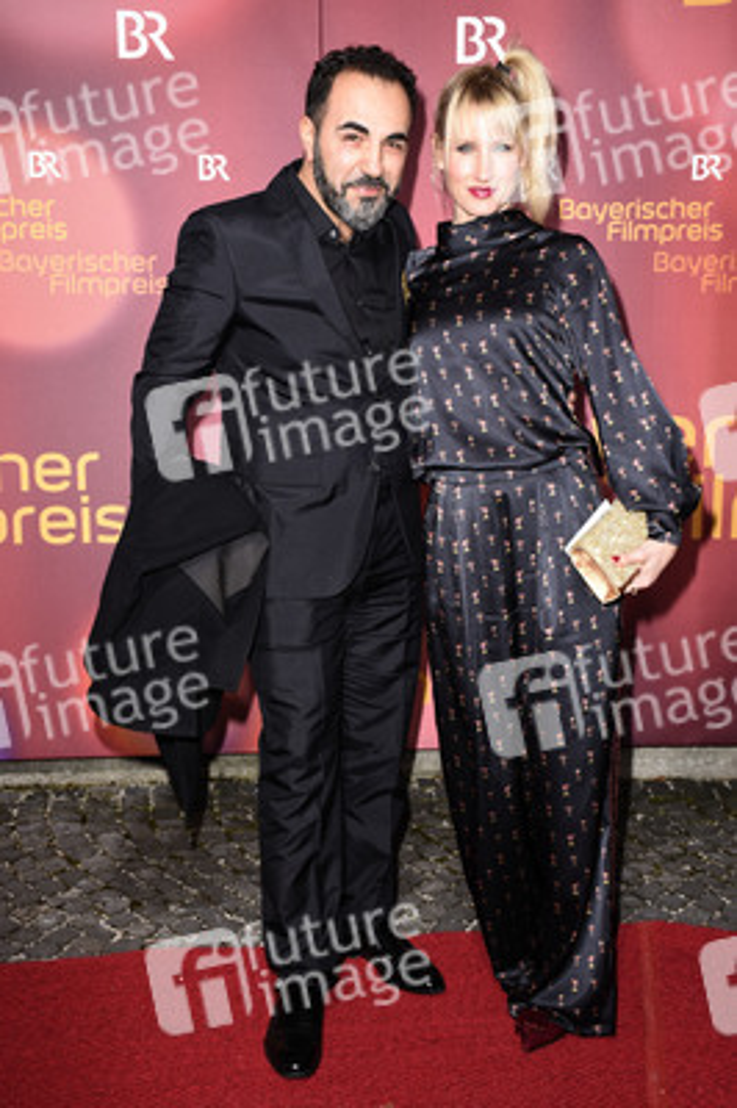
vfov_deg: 43.6
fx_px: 1384
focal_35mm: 45
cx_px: 368
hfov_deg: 29.8
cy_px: 554
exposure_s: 1/160
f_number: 6.3
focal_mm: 30
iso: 320
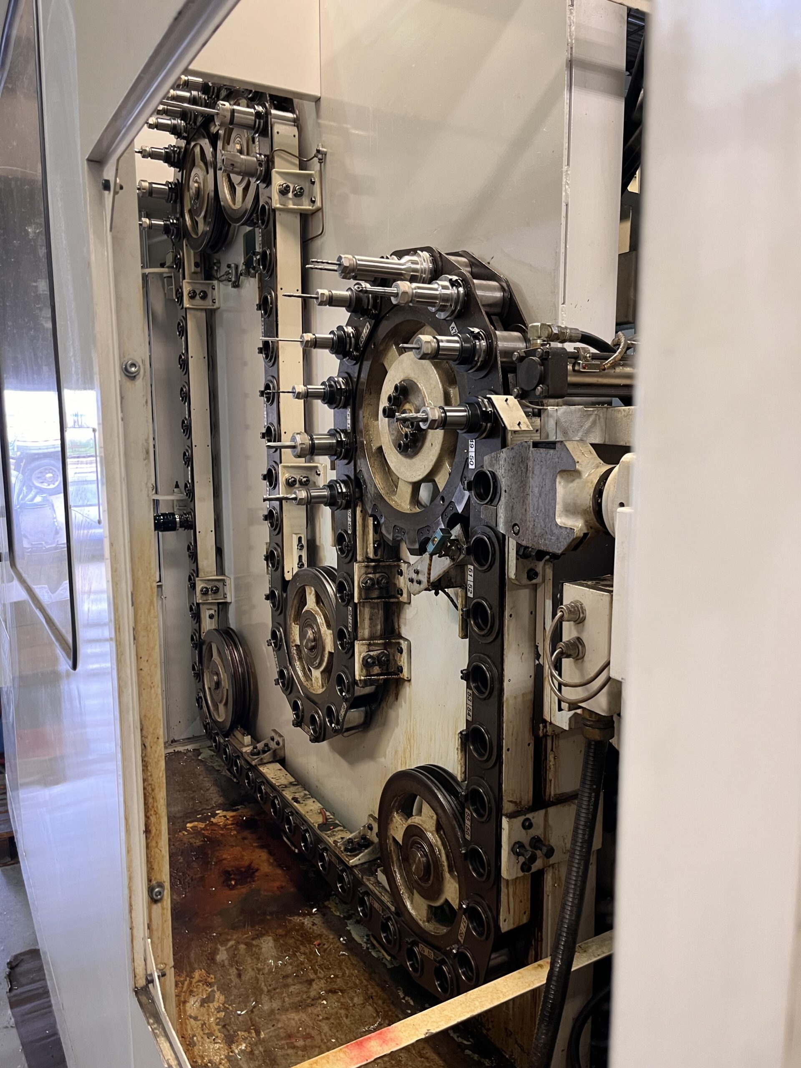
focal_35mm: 26
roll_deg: -0.9
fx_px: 802
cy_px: 534
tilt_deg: -8.3
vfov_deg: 67.3
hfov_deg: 53.1
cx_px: 400
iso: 125
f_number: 1.6
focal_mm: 5.1
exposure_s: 1/60
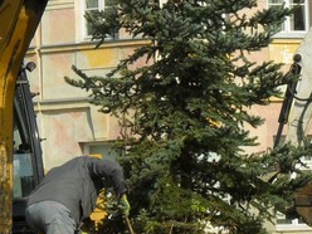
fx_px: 1604
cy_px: 96
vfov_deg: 8.3
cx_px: 174
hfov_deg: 11.1
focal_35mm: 178
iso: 100
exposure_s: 1/750
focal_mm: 11.2
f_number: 5.6
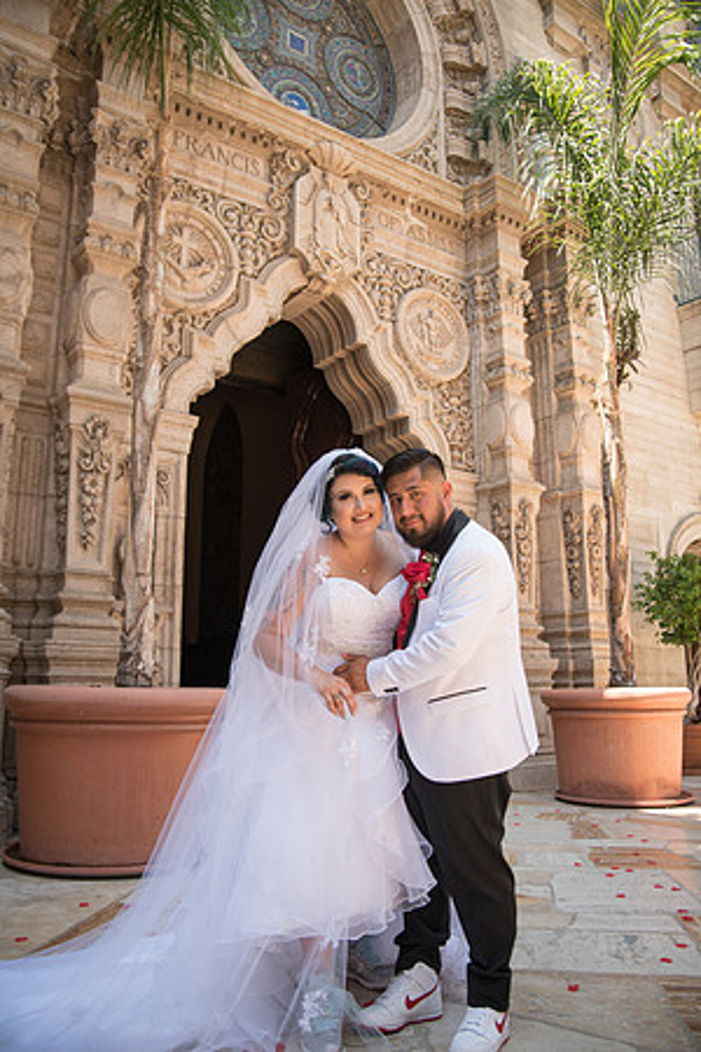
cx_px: 350
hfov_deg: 46.4
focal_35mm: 28
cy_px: 526
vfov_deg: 65.5
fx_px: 818
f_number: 5
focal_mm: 28
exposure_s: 1/100
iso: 100
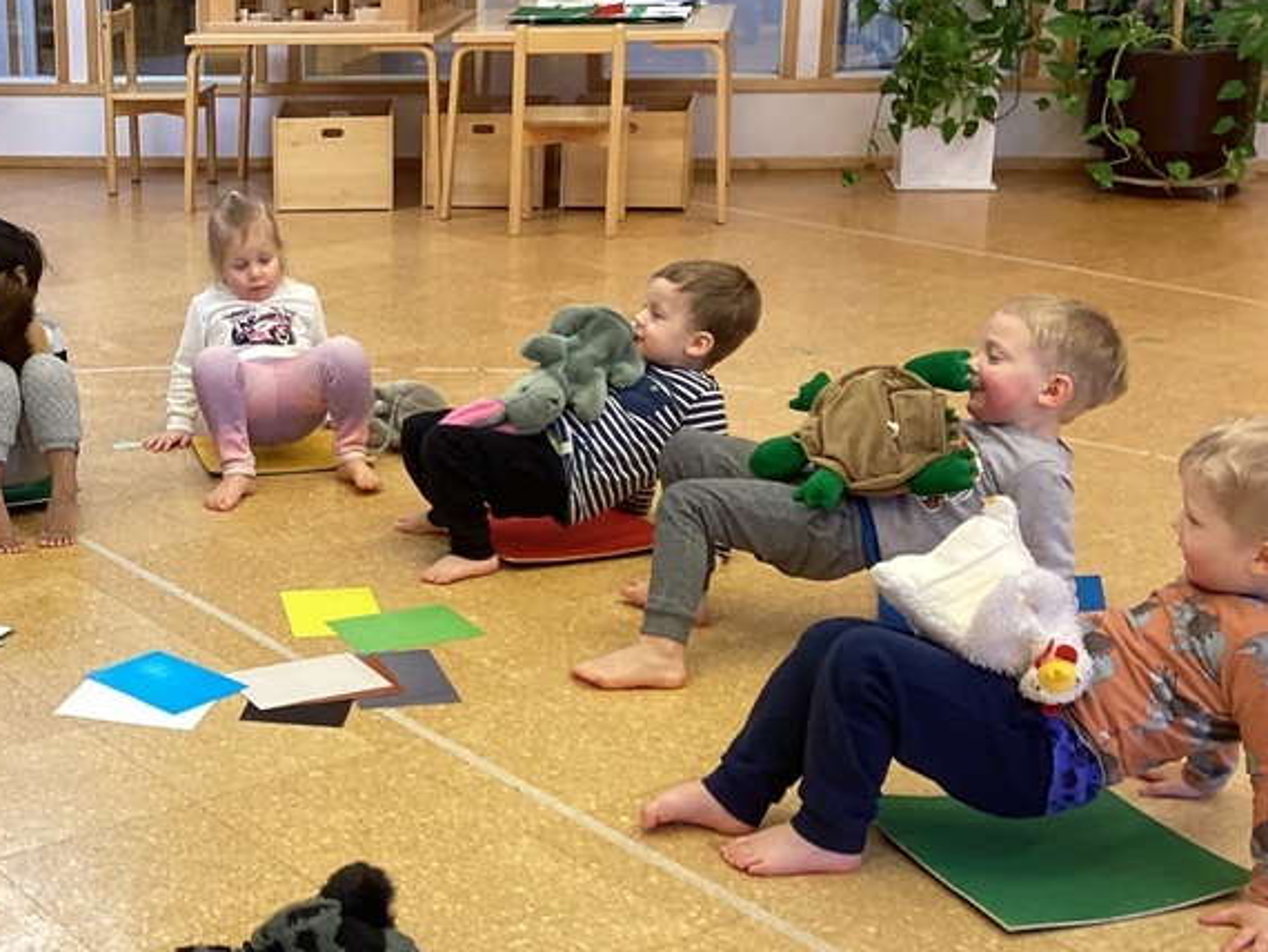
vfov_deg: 25.2
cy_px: 525
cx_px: 161
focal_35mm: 58
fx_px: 2125
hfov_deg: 31.8
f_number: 2.4
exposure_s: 1/50
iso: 80
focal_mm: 3.3
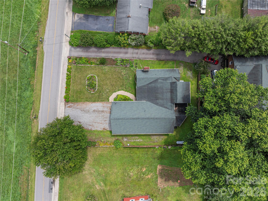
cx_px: 134
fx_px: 186
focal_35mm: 24
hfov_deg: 71.6
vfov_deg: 56.8
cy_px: 100
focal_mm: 12.29
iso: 200
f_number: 2.8
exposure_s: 1/1250
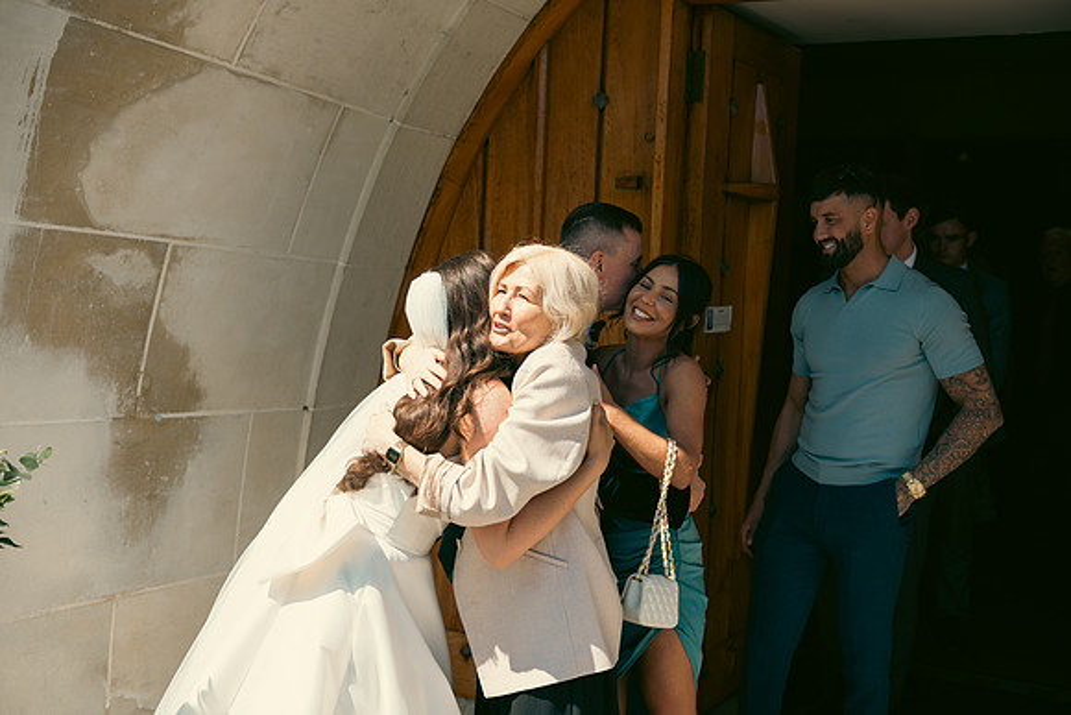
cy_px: 358
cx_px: 536
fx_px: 1190
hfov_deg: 48.4
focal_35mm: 40
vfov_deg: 33.4
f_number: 3.5
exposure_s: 1/800
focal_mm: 40
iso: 100
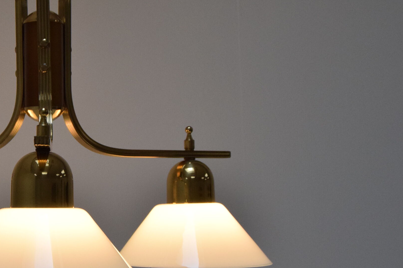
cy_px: 141
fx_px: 1085
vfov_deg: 14.1
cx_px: 55
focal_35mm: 97
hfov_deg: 20.7
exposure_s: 1/320
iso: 1600
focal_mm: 35
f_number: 9
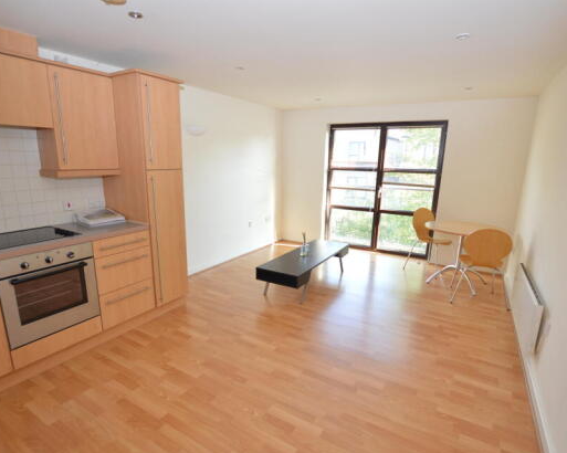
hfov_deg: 86.4
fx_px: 302
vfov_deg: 73.7
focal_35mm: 18
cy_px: 239
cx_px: 275
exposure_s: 1/60
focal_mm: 10
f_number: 4
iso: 400
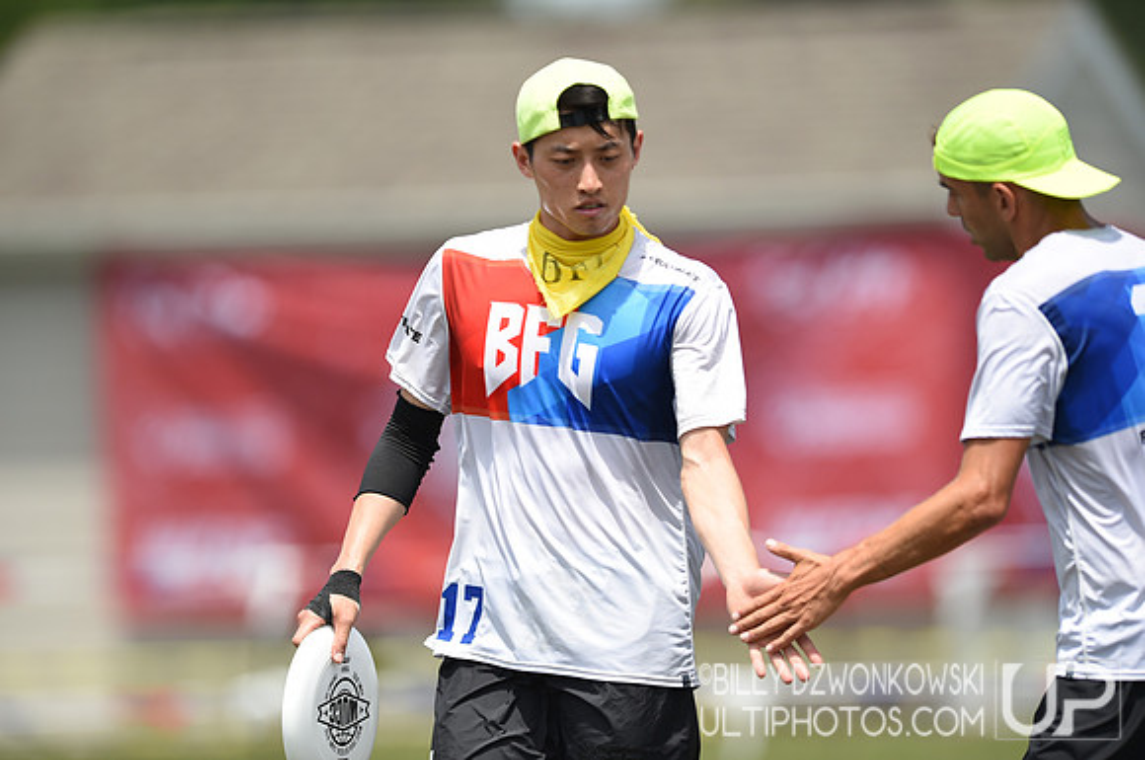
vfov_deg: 3.4
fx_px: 12704
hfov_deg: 5.2
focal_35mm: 400
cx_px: 572
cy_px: 380
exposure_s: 1/1250
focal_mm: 400
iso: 100
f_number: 3.5
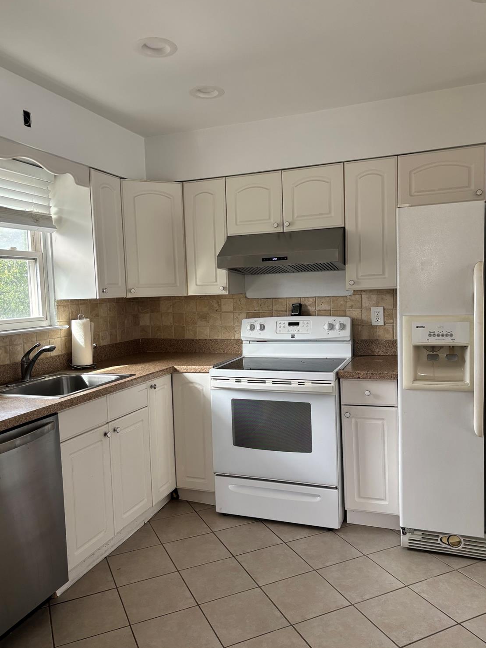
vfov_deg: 65.3
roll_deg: +0.8
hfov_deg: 51.3
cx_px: 238
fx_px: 506
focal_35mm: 27
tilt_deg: -5.2
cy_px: 325
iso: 100
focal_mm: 5.96
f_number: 1.6
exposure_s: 1/121
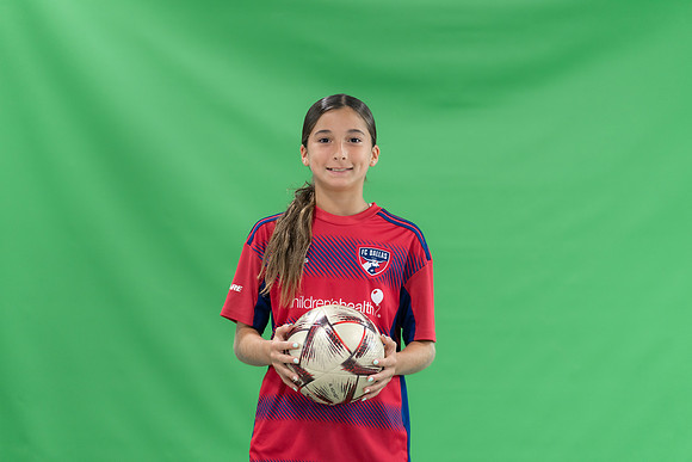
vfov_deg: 9.2
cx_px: 346
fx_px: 2884
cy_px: 231
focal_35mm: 150
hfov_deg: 13.7
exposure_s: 1/250
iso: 1000
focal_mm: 150
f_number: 2.8
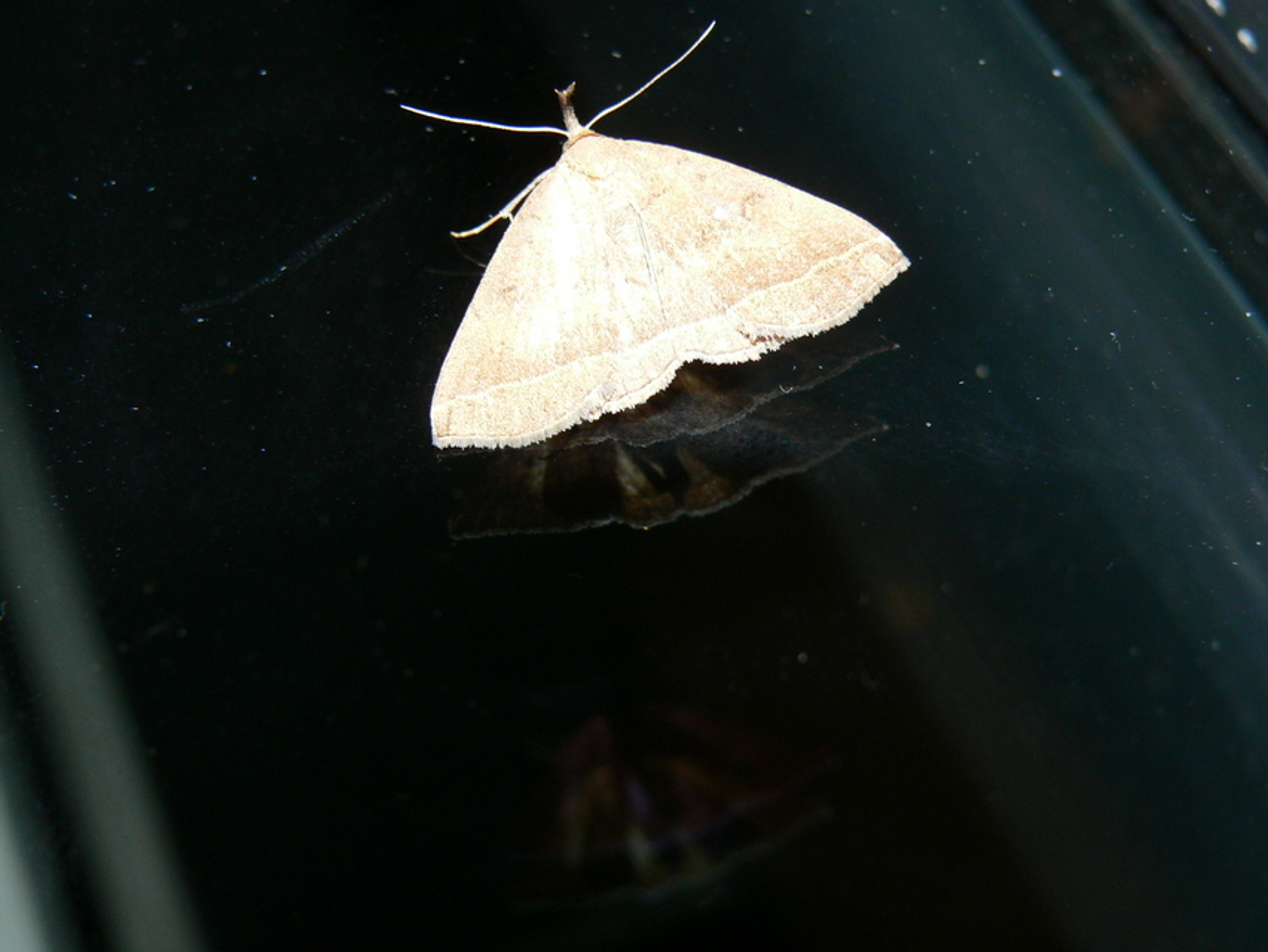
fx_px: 1978
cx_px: 634
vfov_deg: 27.0
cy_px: 476
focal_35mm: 54
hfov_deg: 35.5
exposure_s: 1/60
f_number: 4
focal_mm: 8.9
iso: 100
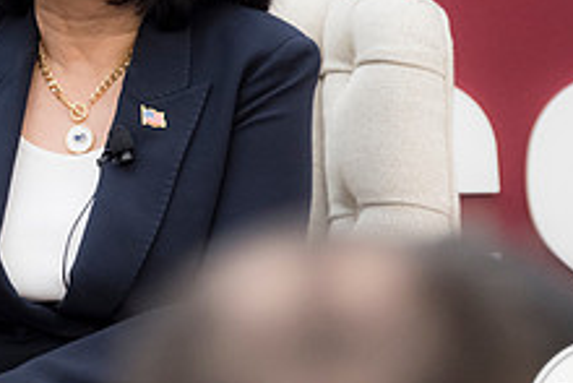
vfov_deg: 2.4
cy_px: 92
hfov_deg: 3.6
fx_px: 9237
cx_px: 31
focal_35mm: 580
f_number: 5.3
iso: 1250
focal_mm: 220
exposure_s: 1/500
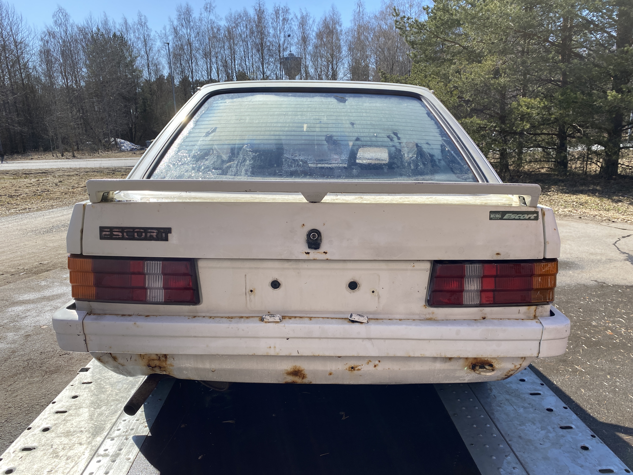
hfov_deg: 67.3
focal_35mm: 26
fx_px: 475
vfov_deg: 53.1
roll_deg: +1.6
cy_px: 238
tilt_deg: -14.5
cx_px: 316
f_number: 1.8
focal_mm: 4.25
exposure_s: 1/1898
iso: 32
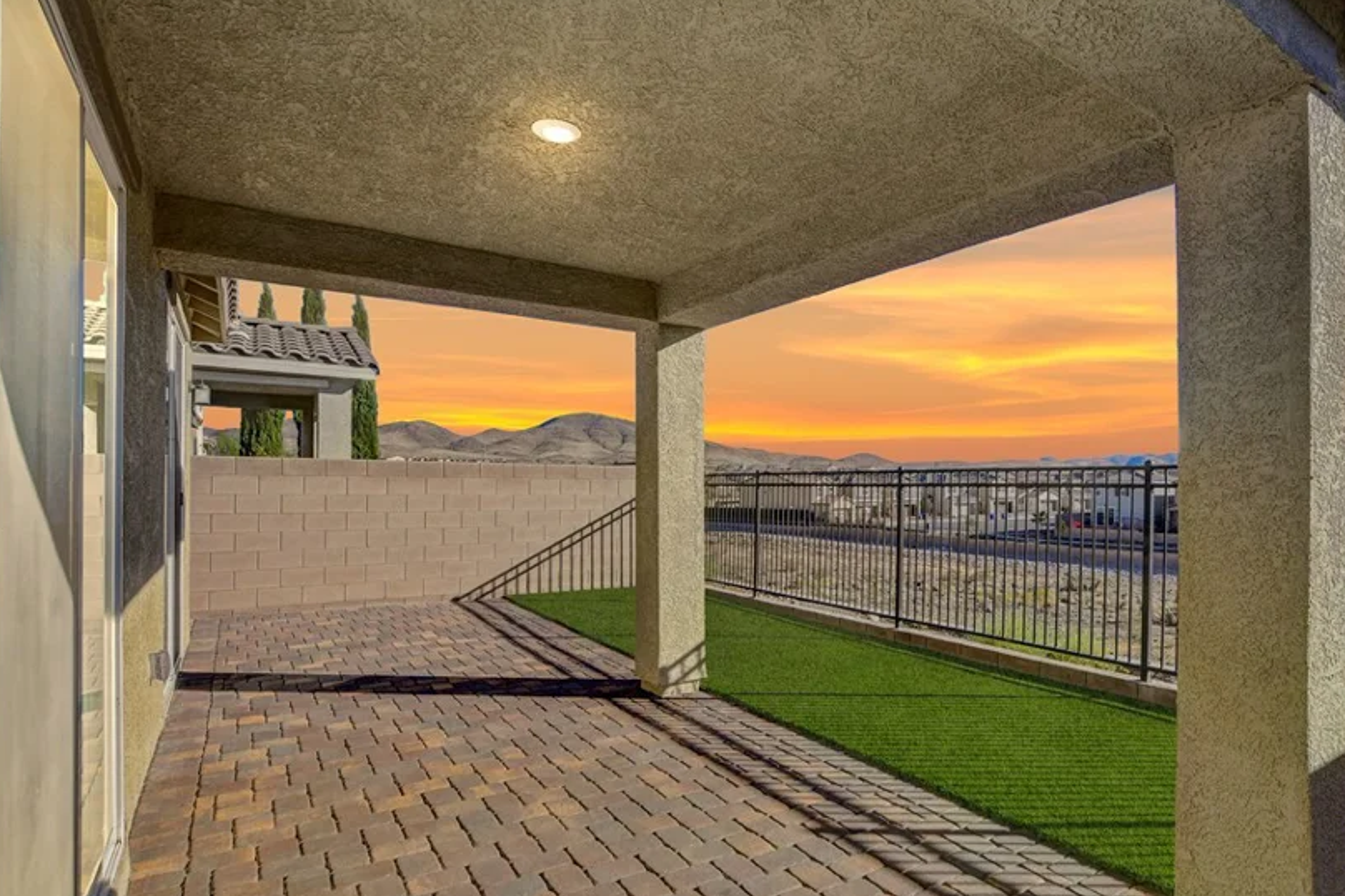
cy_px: 496
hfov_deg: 85.8
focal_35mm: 19
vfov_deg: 64.3
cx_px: 809
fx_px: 710
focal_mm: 10
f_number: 9
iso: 400
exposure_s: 1/1250
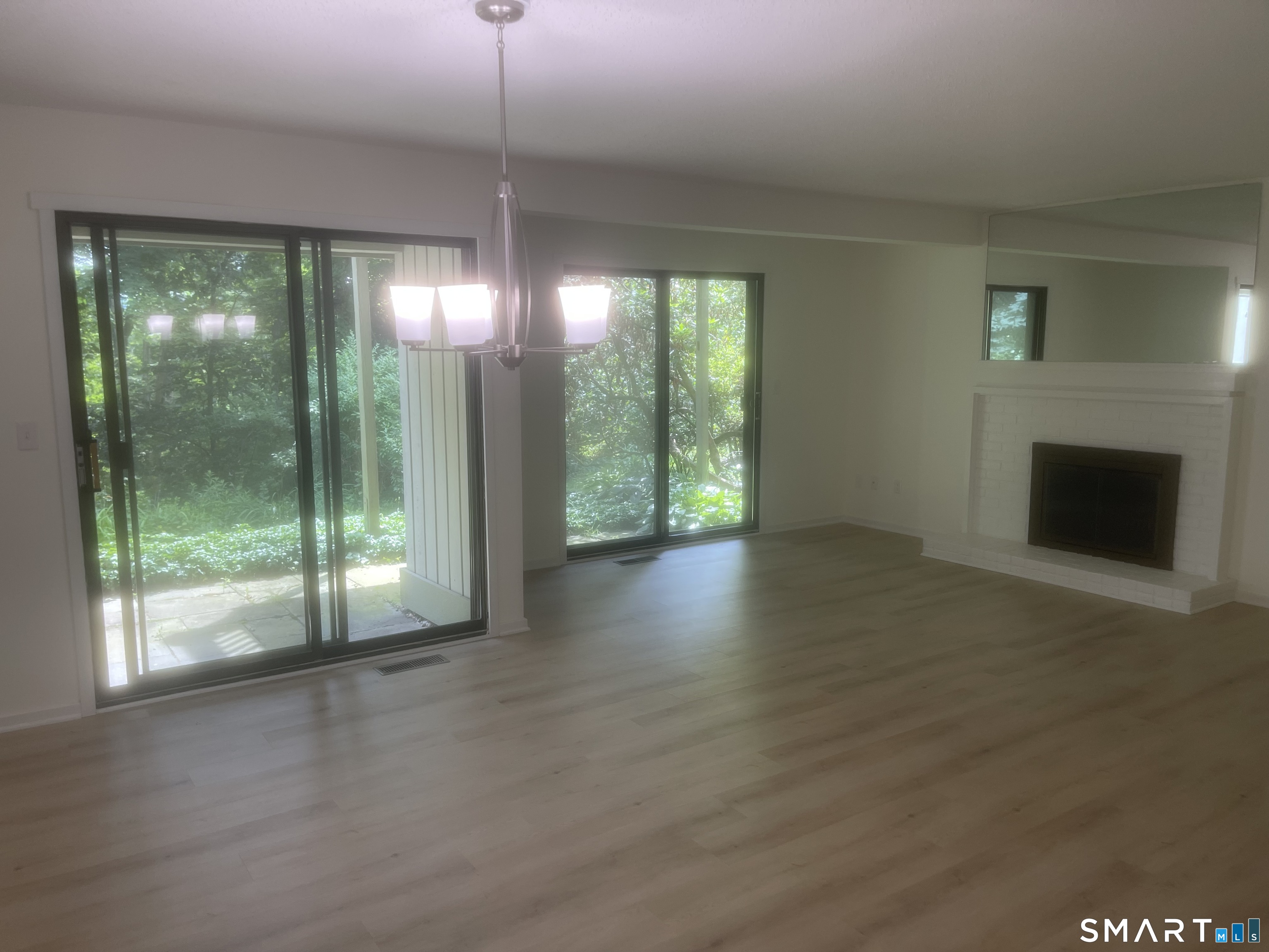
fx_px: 916
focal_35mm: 25
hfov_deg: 69.4
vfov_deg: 54.9
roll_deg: +0.2
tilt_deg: -8.3
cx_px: 634
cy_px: 476
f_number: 1.6
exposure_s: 1/120
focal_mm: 5.1
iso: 50
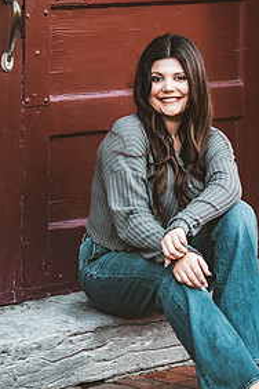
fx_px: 1759
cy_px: 172
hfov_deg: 8.4
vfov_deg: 12.6
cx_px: 182
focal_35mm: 163
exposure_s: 1/125
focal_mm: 102
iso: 400
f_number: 2.8
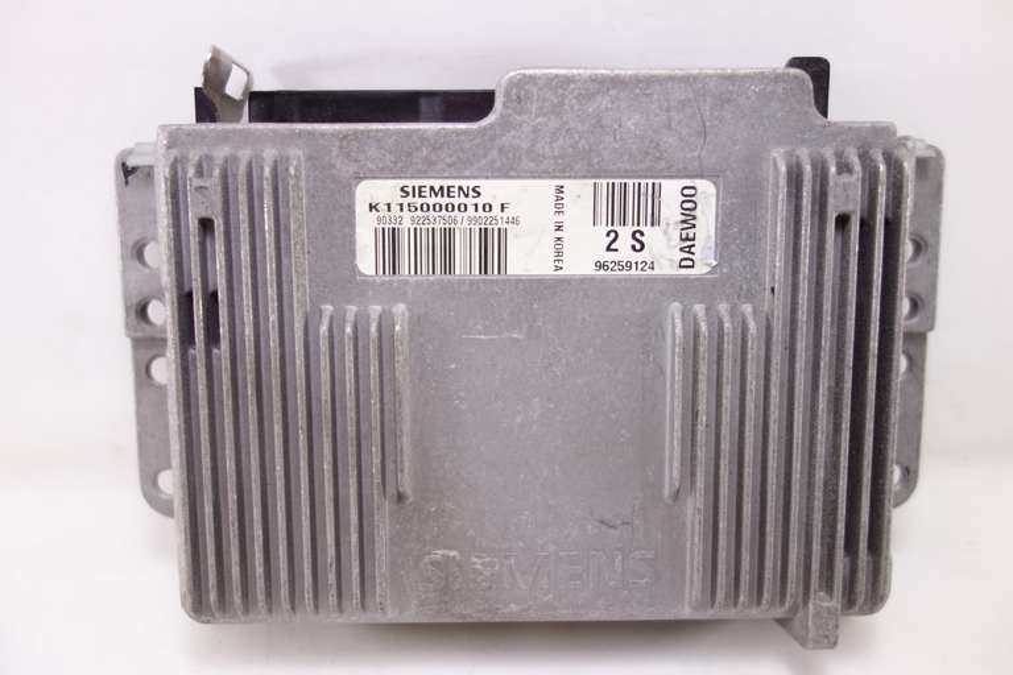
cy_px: 338
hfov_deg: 65.5
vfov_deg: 46.4
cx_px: 506
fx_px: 788
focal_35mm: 28
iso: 125
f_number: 2
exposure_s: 1/100
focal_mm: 10.4
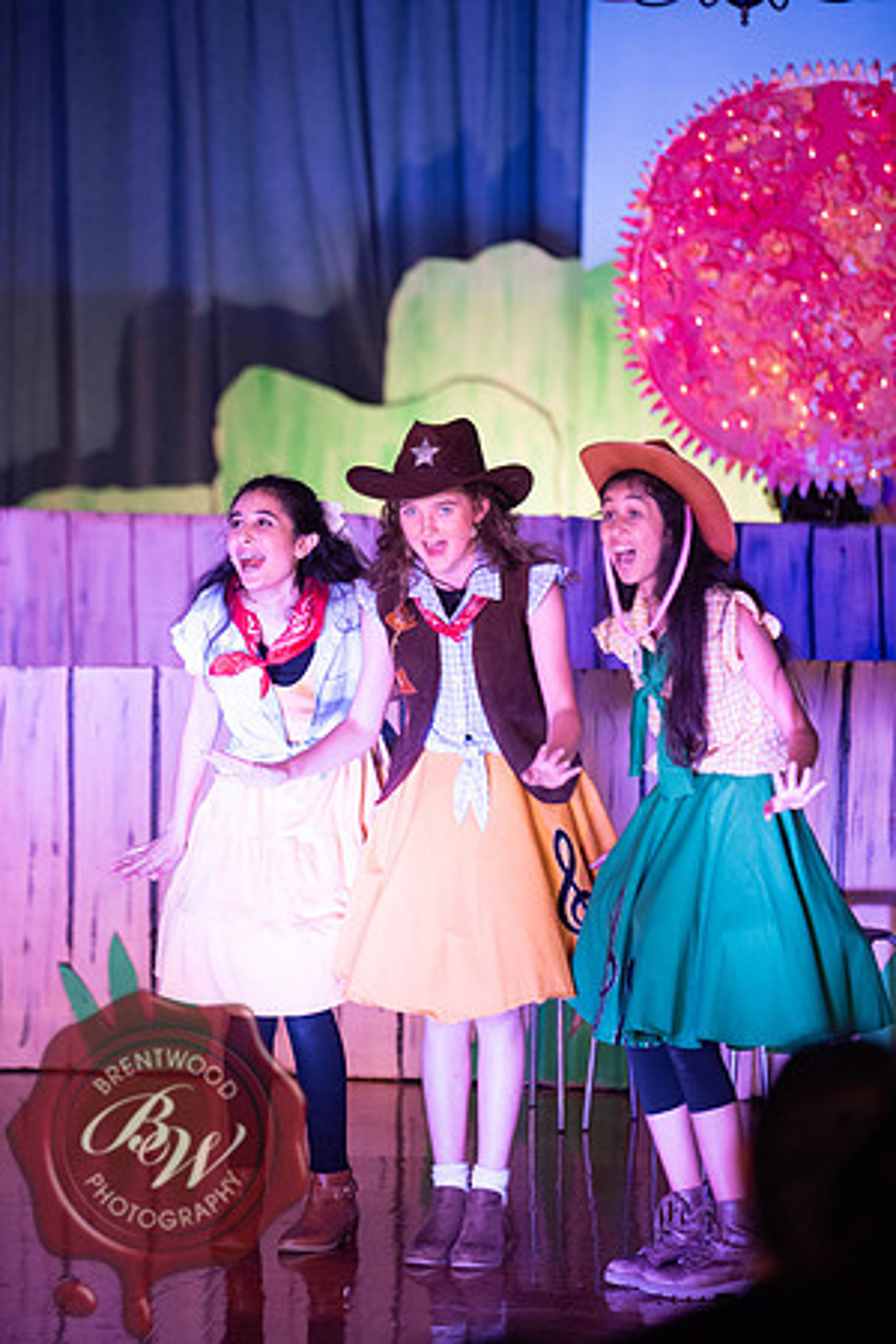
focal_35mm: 170
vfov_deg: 12.1
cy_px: 672
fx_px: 6346
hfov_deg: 8.1
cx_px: 448
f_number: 2.8
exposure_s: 1/200
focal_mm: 170
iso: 900
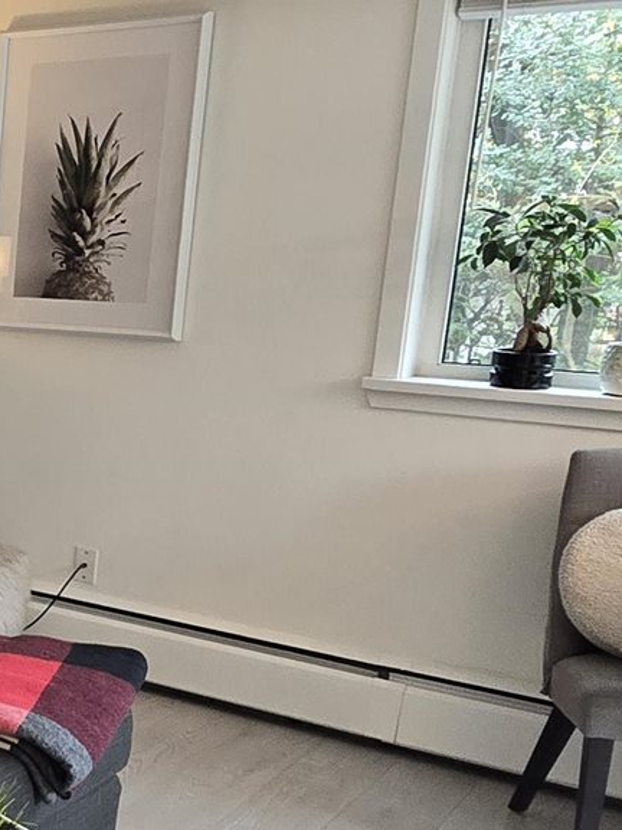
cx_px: -466
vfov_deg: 36.7
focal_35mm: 52
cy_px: 484
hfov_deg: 20.6
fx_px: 1246
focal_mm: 2.2
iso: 250
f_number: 2.2
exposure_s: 1/60
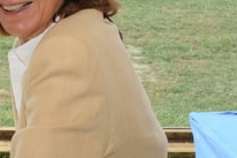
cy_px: 86
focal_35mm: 128
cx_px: -93
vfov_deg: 10.7
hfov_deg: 15.1
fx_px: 842
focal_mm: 22
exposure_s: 1/250
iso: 500
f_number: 10
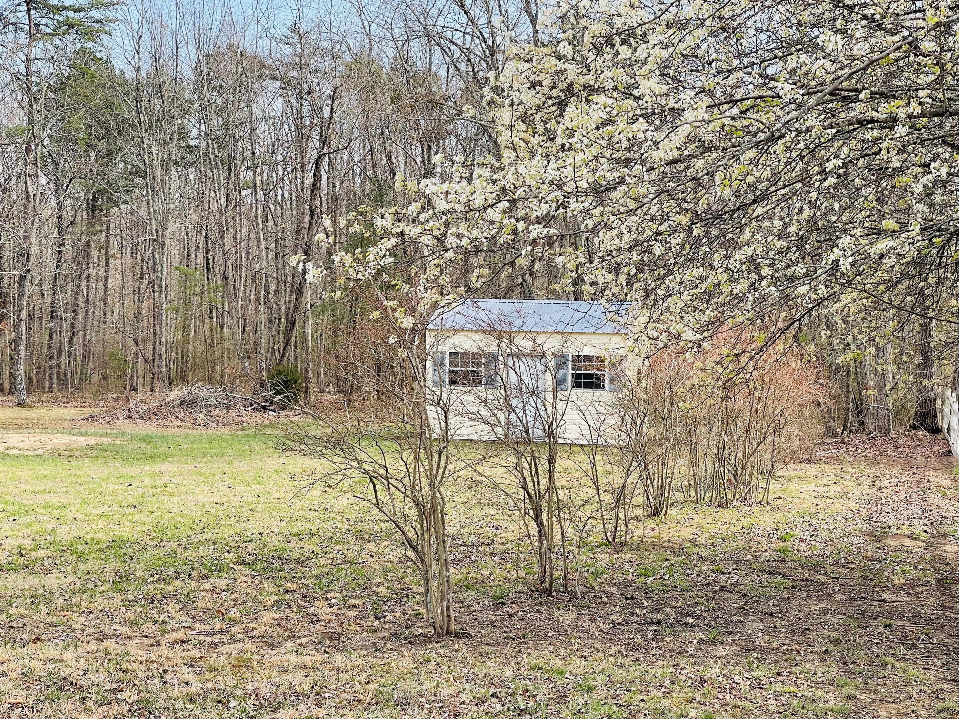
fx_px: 1773
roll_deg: -0.6
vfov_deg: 22.9
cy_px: 360
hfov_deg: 30.3
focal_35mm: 64
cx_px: 480
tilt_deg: -3.9
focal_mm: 7.5
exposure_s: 1/311
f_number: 2.2
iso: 20
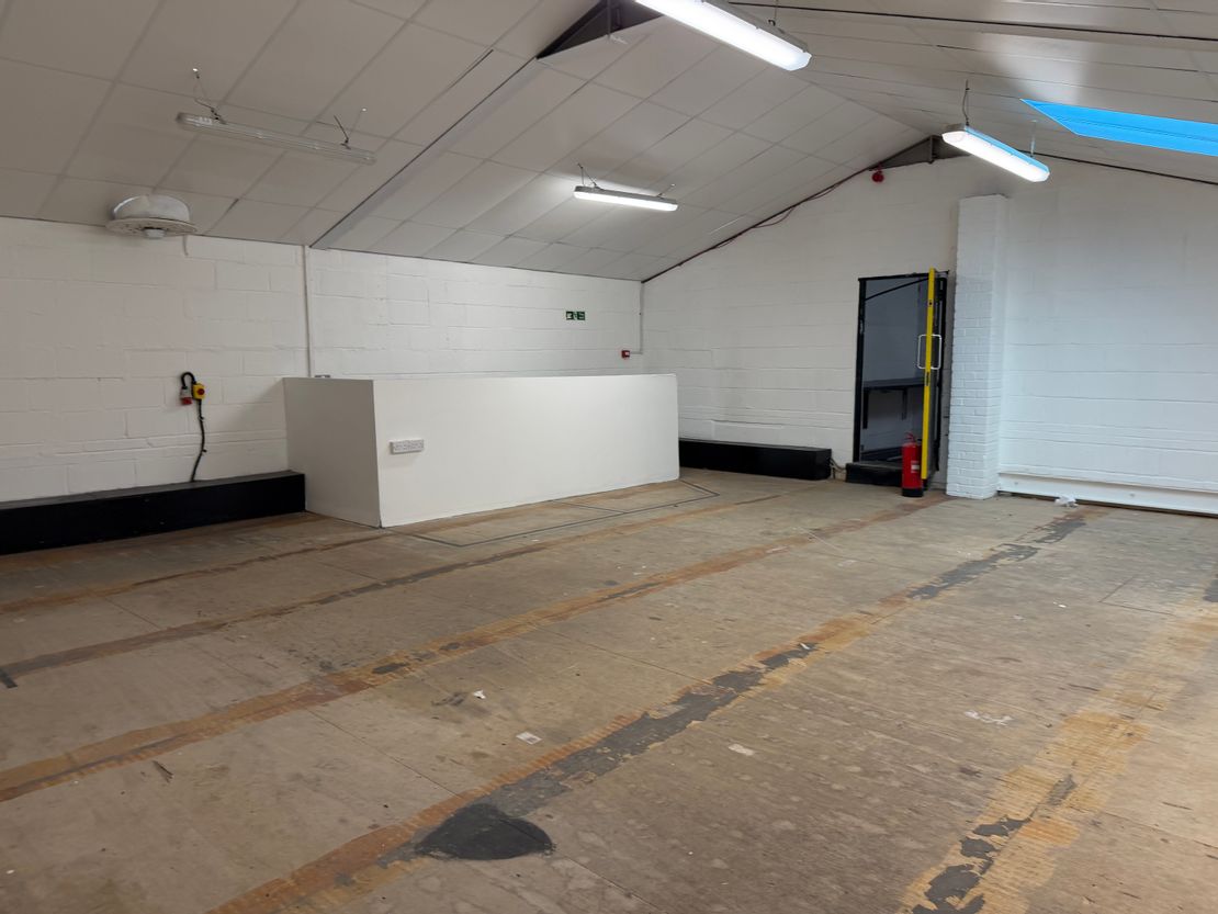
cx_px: 609
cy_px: 457
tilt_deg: -5.5
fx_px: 845
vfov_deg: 56.8
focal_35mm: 24
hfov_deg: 71.6
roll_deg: +0.0
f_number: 1.78
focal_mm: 6.76
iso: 100
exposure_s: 1/100
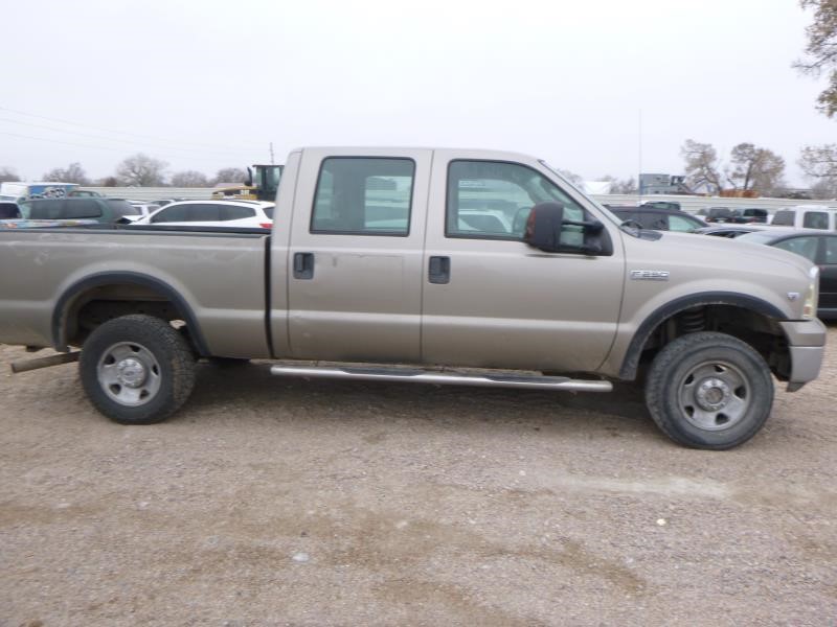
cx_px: 418
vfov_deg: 54.9
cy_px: 314
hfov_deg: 69.4
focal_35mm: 25
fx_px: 604
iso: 100
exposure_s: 1/80
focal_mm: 4.5
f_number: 3.9
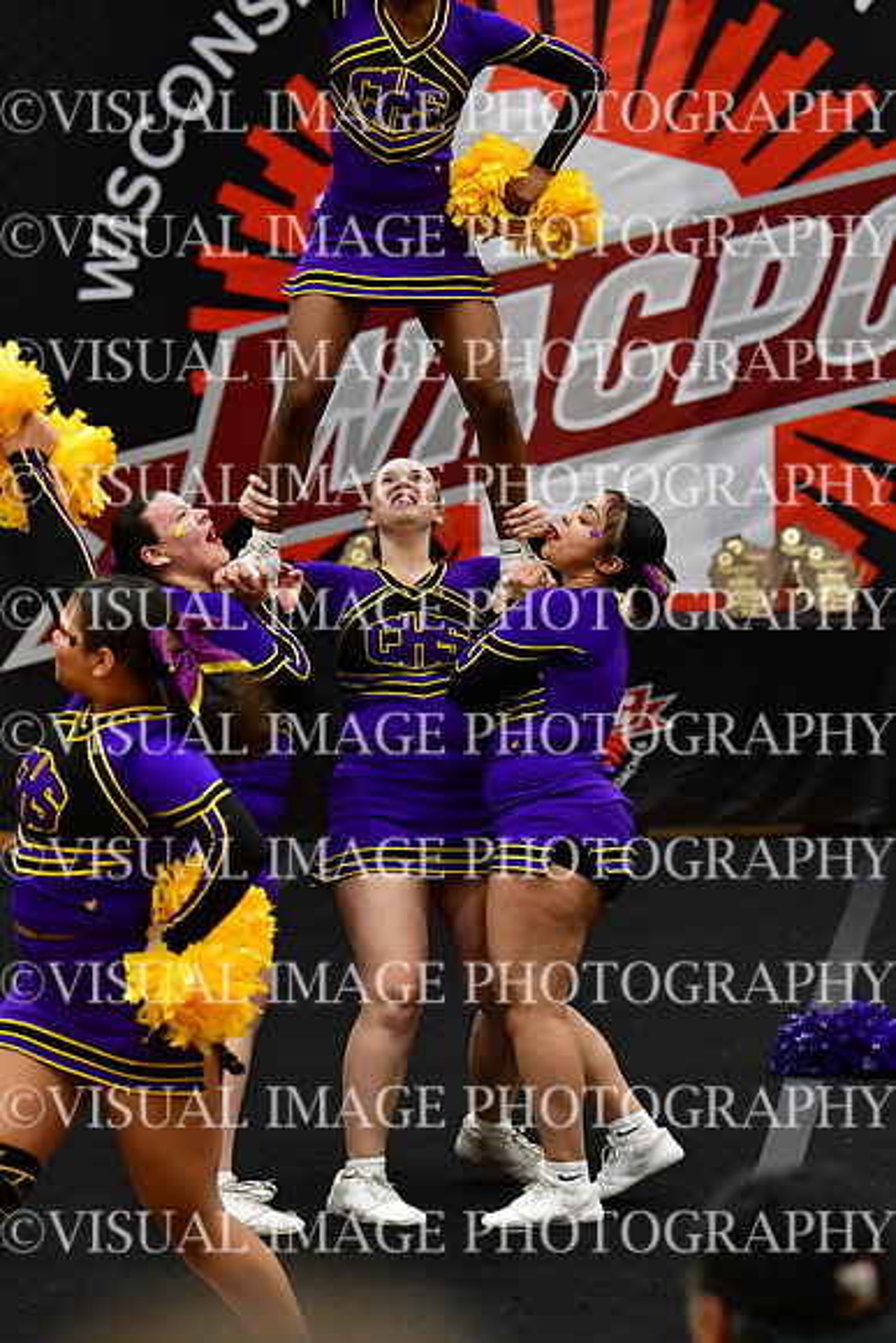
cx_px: 448
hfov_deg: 6.8
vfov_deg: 10.2
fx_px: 7536
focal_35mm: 202
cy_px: 672
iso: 4000
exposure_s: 1/500
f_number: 4
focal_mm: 135
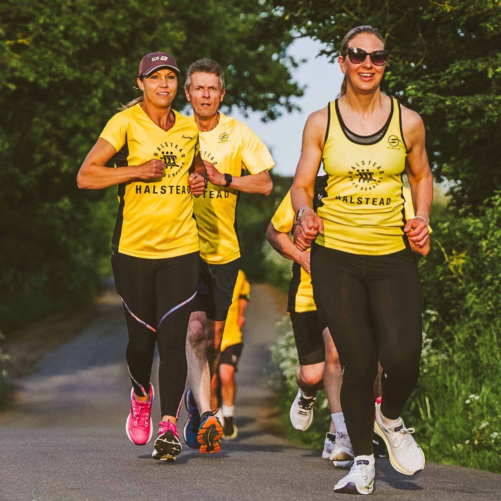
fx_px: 3913
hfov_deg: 7.3
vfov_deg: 7.3
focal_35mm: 239
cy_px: 210
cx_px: 357
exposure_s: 1/4000
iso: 500
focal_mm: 88
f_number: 2.8
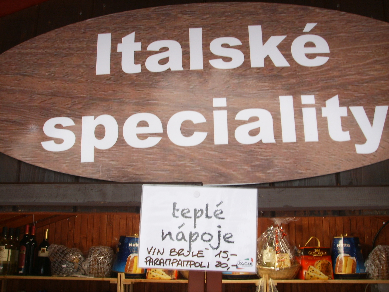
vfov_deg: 36.8
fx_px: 438
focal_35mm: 39
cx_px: 194
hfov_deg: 47.9
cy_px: 146
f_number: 3.5
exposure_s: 1/20
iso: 63
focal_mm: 6.6
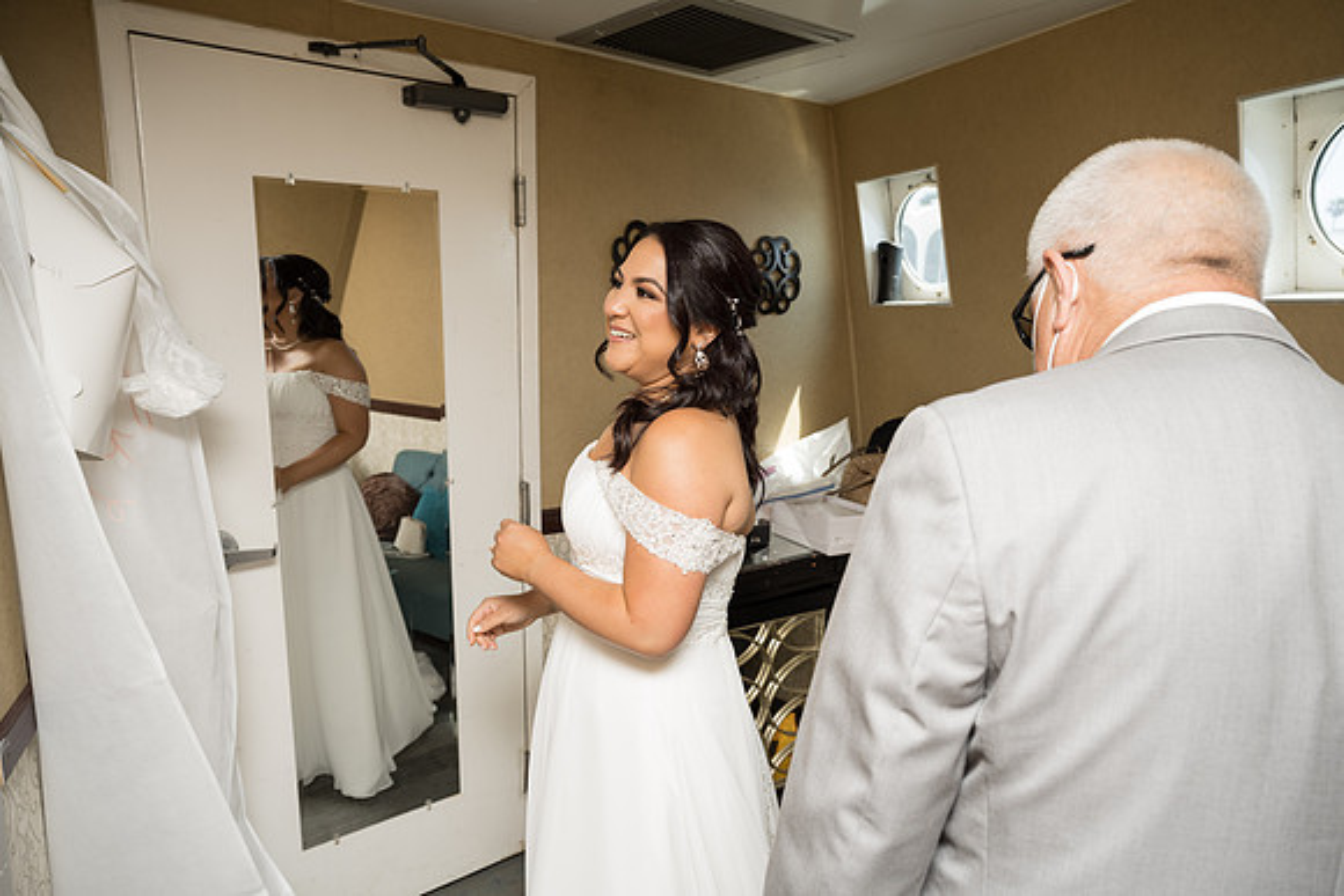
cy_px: 448
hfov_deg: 73.7
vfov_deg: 53.2
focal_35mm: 24
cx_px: 672
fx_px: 896
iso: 200
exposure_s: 1/200
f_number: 5
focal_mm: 24
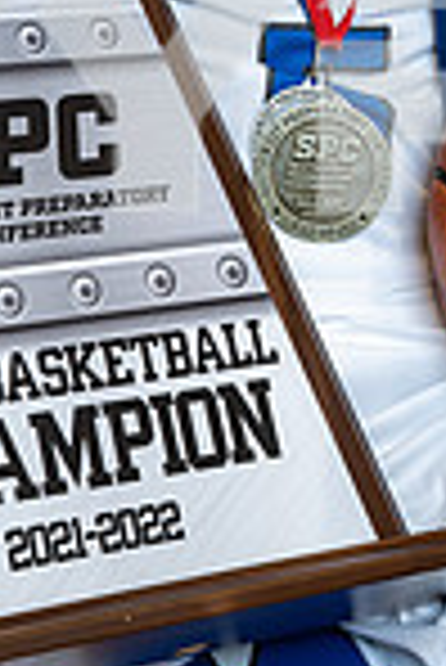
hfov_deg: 9.4
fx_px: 2707
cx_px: 275
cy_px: -238
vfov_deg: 13.5
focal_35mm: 146
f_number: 4
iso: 400
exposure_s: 1/125
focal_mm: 48
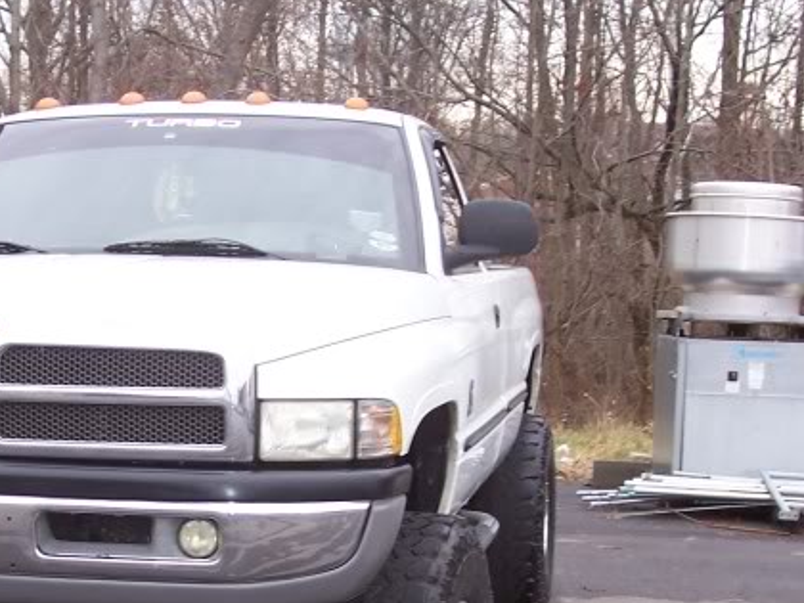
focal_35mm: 80
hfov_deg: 24.2
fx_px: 1858
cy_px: 521
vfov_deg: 18.2
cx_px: 224
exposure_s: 1/60
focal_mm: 7
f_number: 3
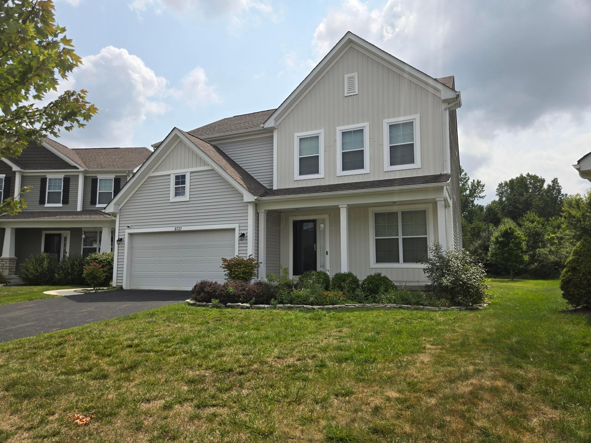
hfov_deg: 73.9
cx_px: 296
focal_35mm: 23
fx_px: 393
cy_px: 222
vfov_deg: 58.9
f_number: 1.8
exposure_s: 1/2544
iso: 25
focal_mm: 5.4
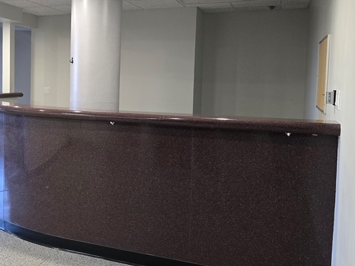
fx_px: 451
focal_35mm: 44
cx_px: 45
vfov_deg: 32.7
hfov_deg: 40.2
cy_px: 104
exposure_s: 1/120
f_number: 1.7
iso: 500
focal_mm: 6.3
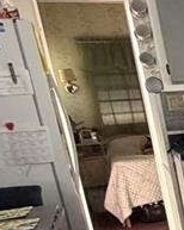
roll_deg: +3.3
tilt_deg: -16.7
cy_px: 249
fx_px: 580
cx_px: 470
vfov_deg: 21.4
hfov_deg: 12.8
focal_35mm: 85
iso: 320
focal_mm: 2.22
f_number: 2.2
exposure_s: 1/70
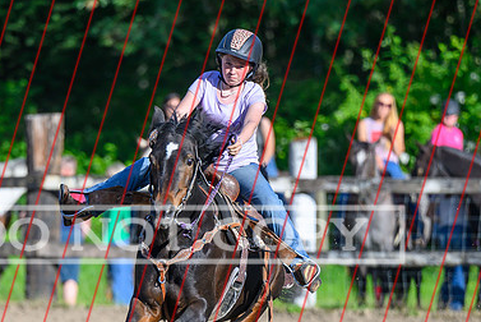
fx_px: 7153
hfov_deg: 3.9
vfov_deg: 2.6
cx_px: 173
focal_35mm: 535
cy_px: 304
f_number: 2.8
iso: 200
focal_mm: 200
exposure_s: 1/2500
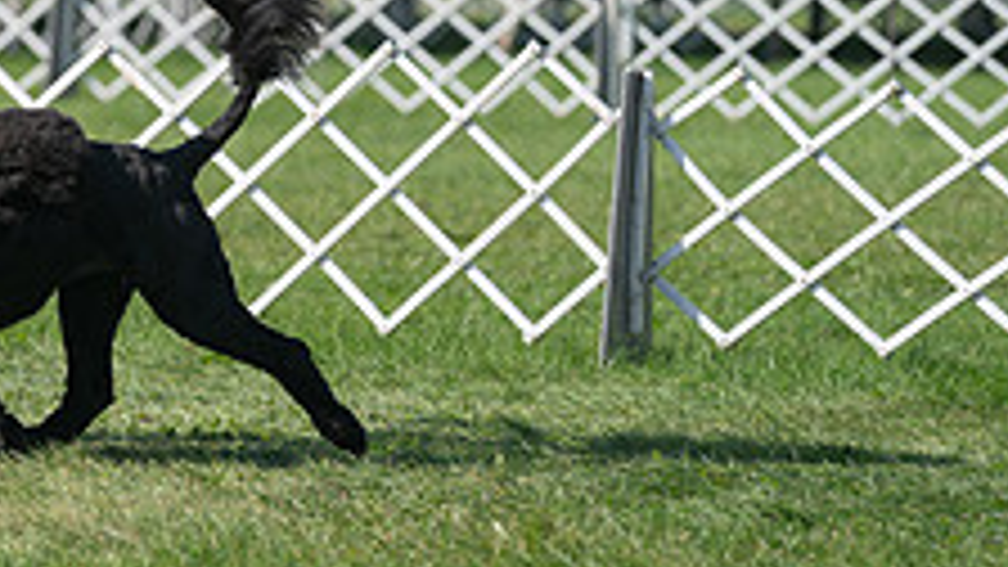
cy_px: -50
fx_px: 10424
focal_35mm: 390
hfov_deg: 5.5
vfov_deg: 3.1
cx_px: -140
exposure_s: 1/1250
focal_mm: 144
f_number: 4
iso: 100
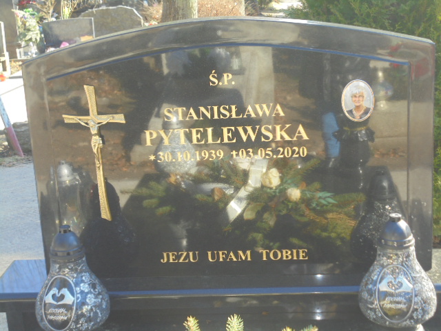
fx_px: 815
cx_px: 220
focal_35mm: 64
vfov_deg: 22.9
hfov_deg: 30.3
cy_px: 166
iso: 100
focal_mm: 11.5
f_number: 5.6
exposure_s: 1/40
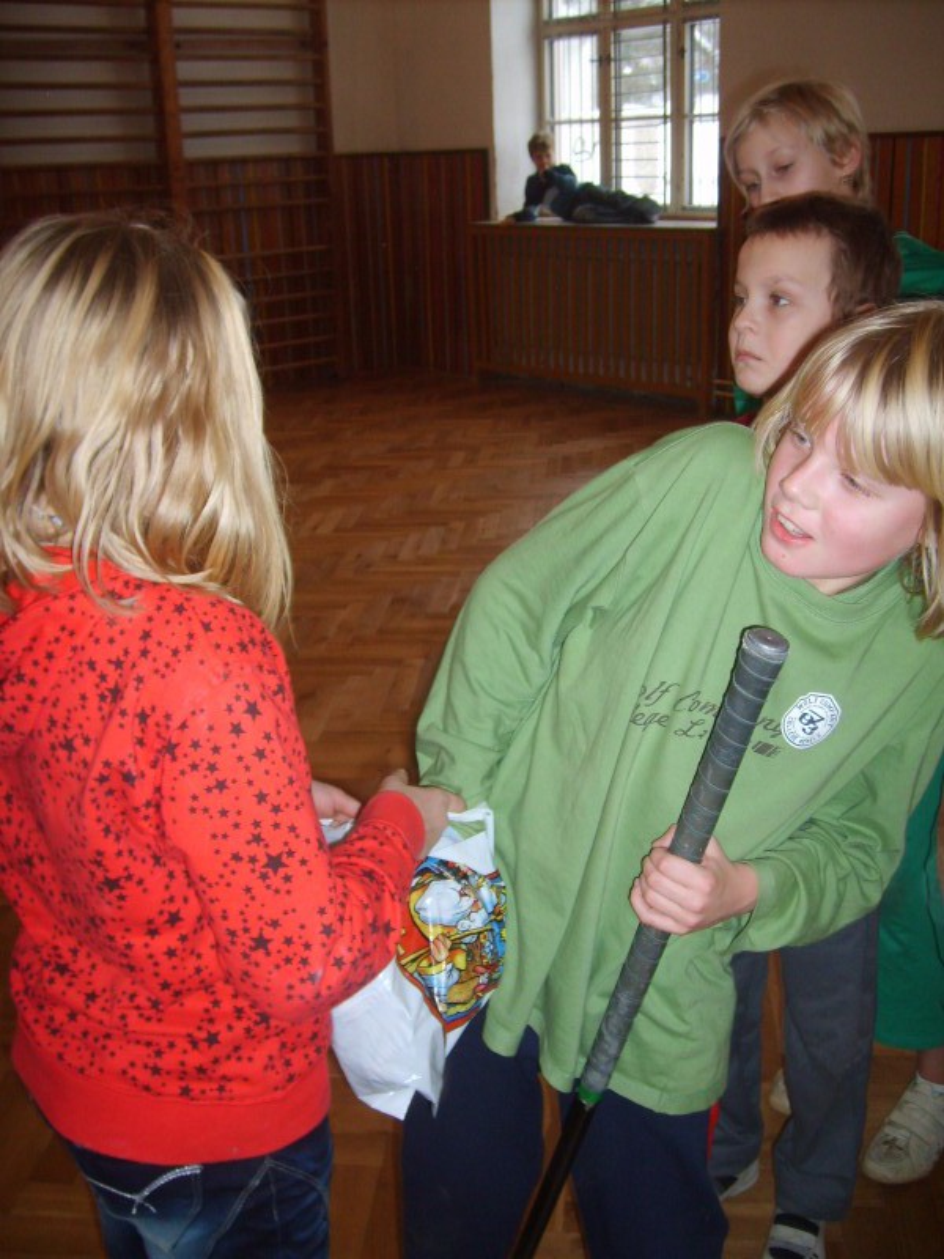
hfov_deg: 40.7
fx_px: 1273
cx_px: 472
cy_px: 630
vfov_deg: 52.6
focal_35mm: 35
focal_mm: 5.8
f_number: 2.8
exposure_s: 1/45
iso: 100
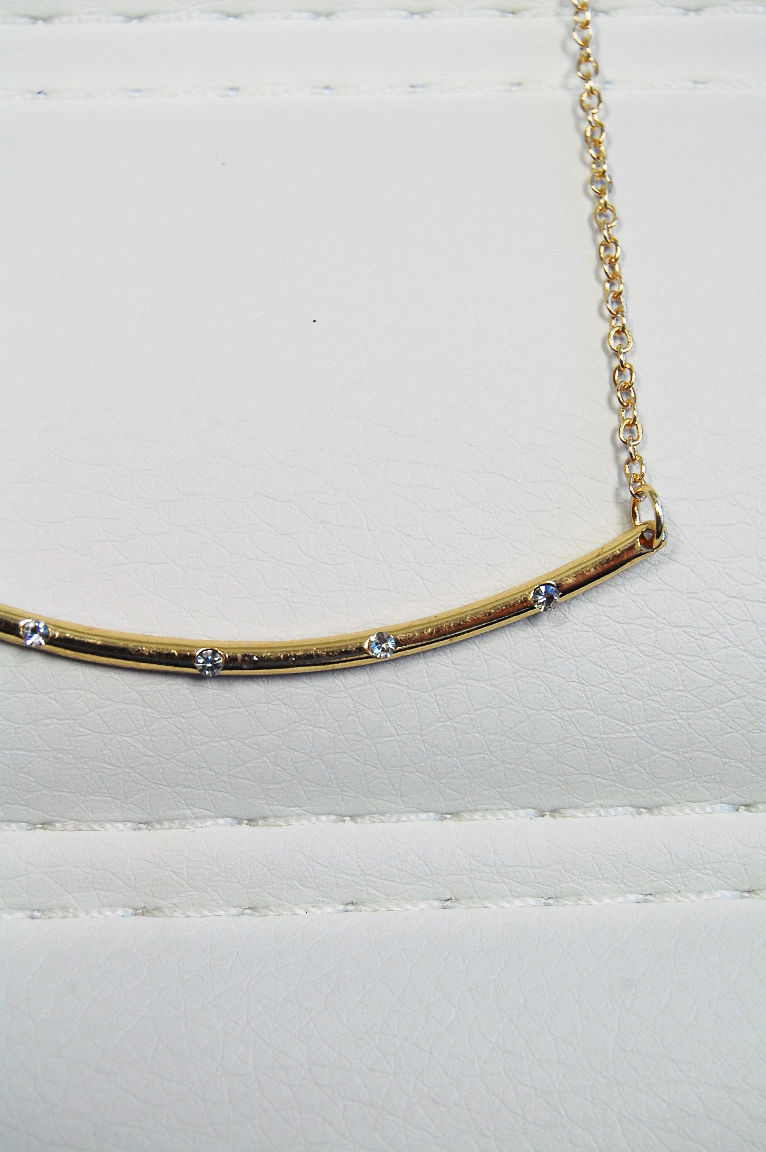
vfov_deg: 24.6
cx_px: 383
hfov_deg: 16.5
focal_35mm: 82
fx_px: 2638
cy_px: 576
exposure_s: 1/50
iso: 800
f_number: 9
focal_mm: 55
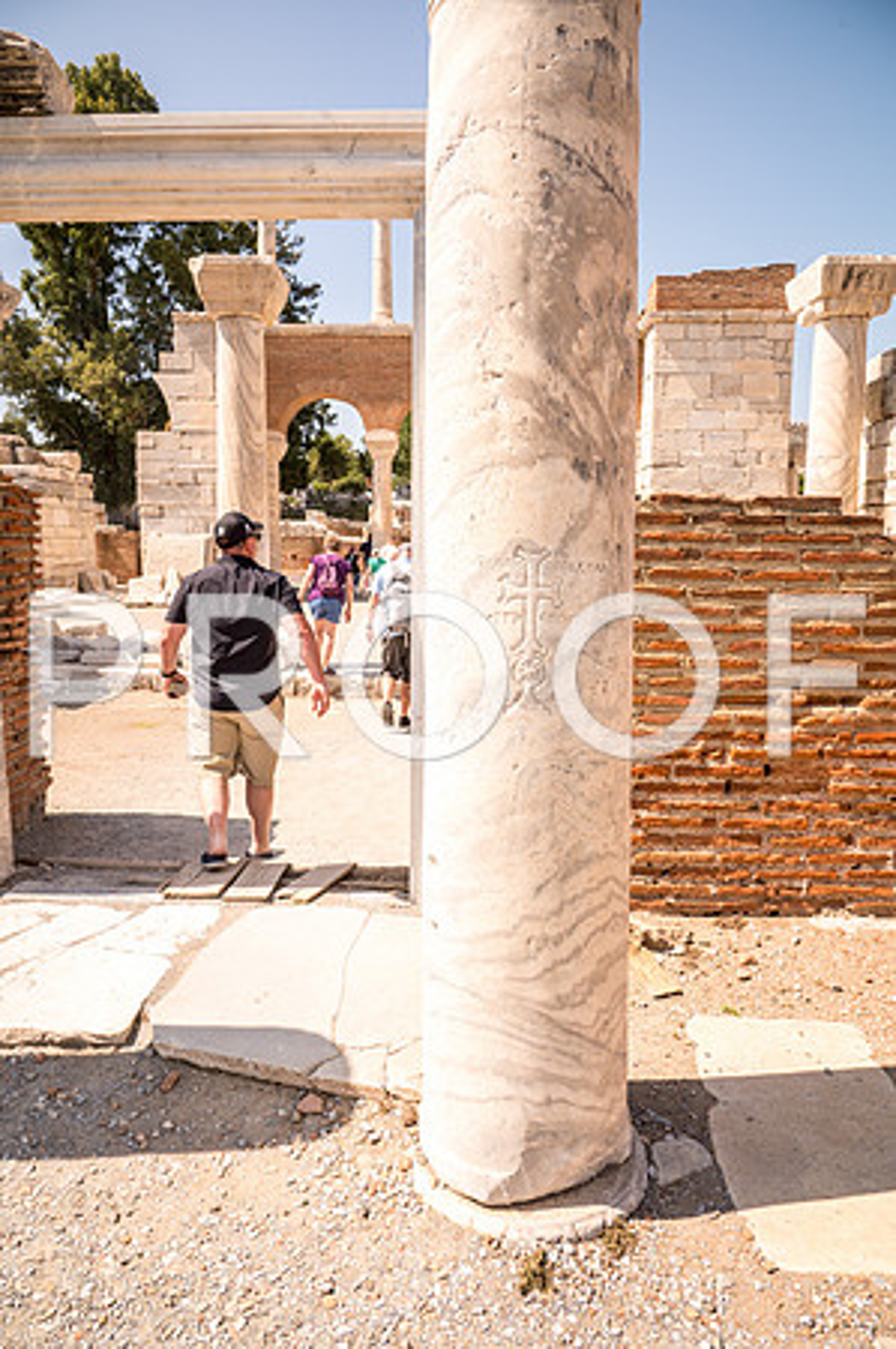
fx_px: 898
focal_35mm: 24
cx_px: 448
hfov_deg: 53.0
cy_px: 674
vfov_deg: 73.8
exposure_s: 1/200
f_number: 8
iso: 100
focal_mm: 24
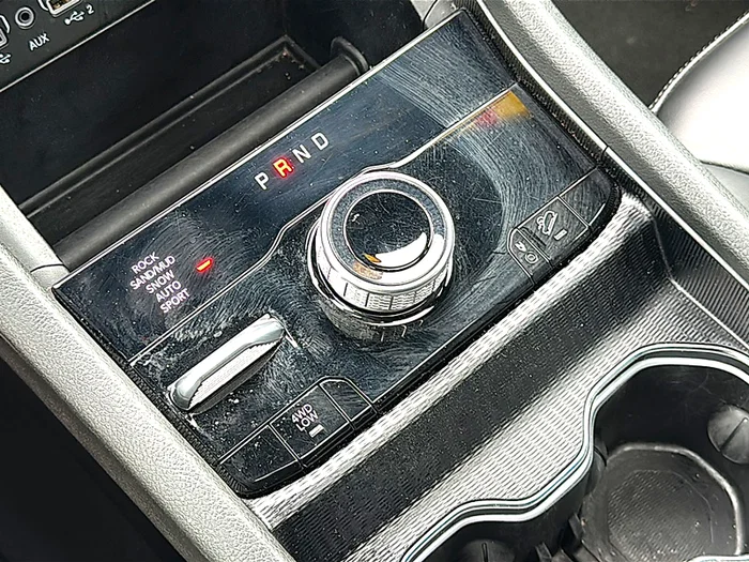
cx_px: 374
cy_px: 281
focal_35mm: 42
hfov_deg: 44.8
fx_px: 909
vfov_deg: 34.3
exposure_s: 1/40
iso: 80
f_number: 1.78
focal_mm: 6.86
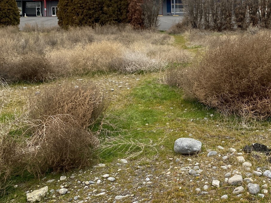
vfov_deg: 31.0
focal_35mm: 46
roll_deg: +3.3
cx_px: 220
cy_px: 50
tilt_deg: -7.9
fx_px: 360
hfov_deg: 39.5
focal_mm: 4.25
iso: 32
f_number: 1.8
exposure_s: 1/308
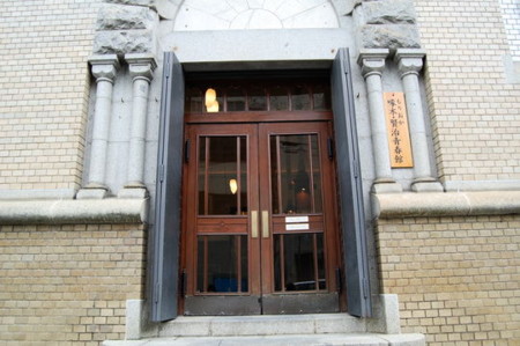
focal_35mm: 27
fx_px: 390
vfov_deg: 47.8
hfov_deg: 67.4
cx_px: 260
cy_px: 173
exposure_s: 1/100
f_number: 5
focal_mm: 18
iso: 200
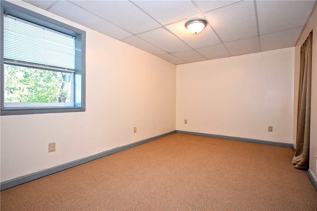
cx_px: 158
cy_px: 106
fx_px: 158
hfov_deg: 90.0
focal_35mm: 18
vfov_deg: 67.4
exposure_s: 1/60
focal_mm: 12
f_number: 4
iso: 360
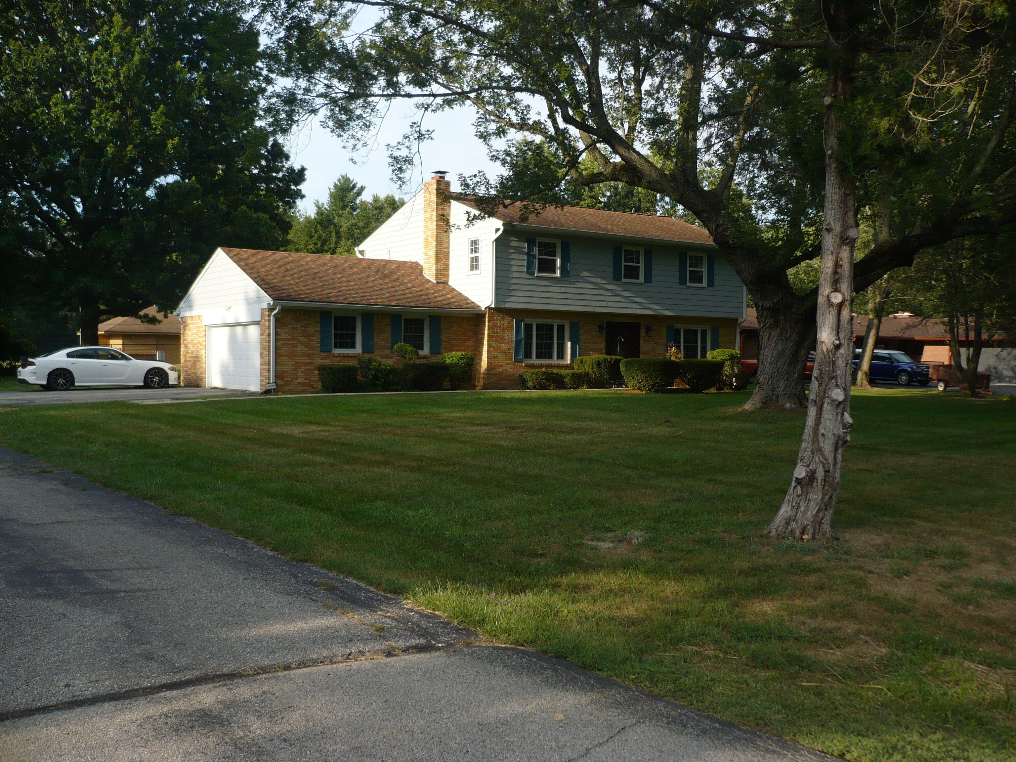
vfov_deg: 40.7
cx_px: 508
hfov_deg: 52.6
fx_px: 1027
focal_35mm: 35
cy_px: 381
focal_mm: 5.8
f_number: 2.8
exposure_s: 1/800
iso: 100
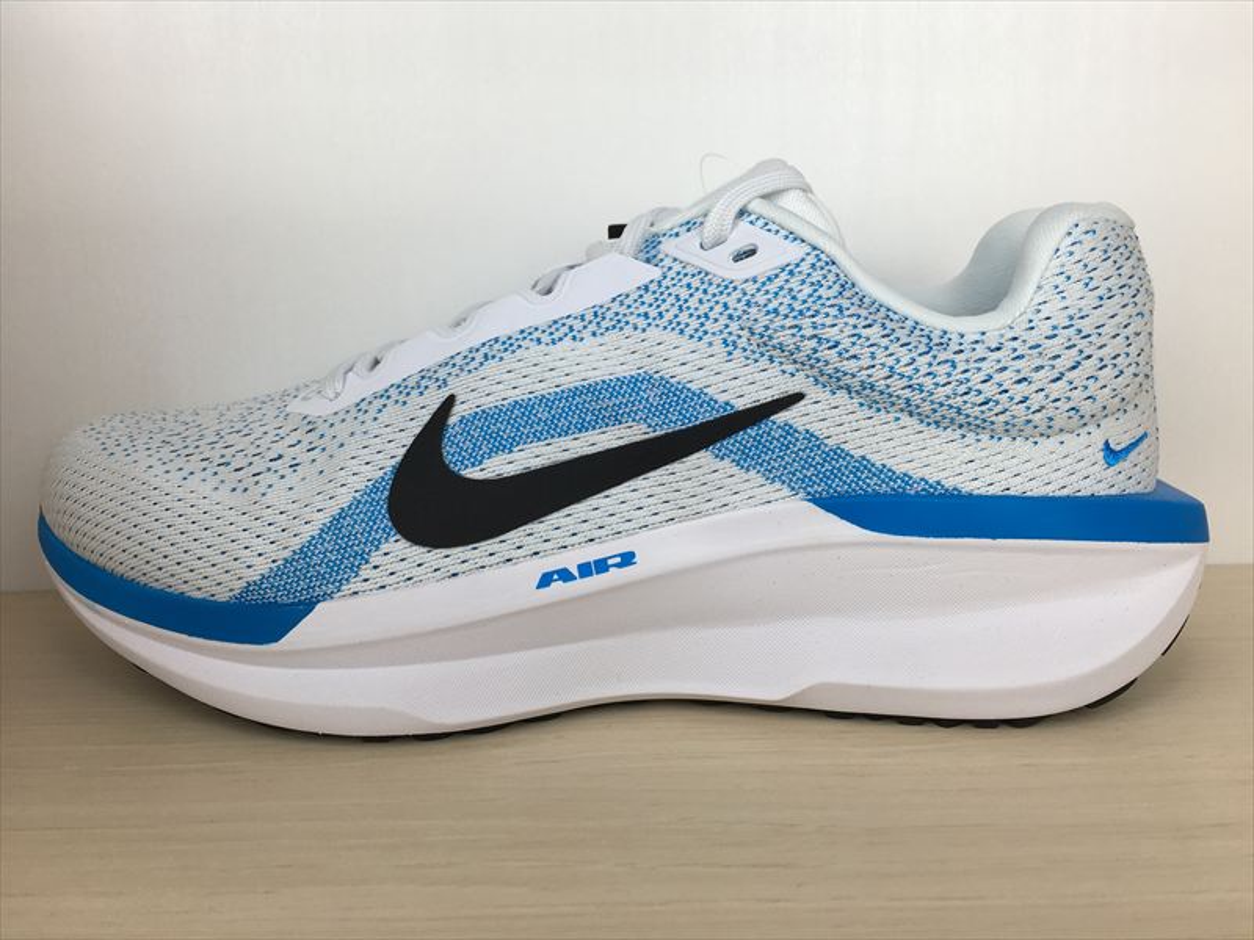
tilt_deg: -9.9
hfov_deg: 61.7
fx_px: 1051
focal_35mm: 29
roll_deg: +1.5
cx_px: 627
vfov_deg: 48.2
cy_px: 470
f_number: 2.2
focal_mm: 4.15
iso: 25
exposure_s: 1/180
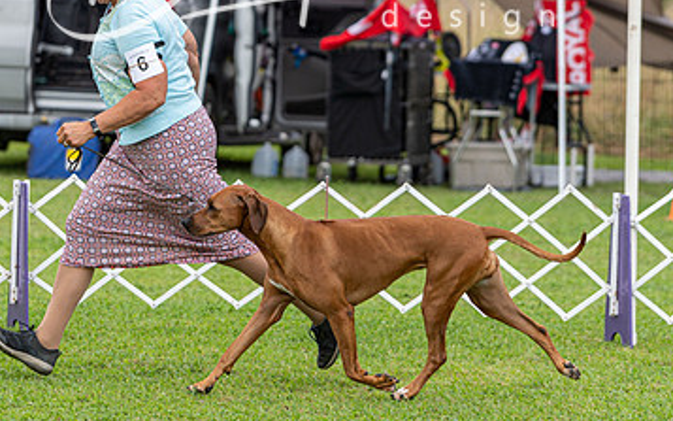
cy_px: 75
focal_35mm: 278
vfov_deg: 4.7
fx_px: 5098
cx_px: 320
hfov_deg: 7.6
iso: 250
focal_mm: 168
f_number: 4
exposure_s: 1/1000
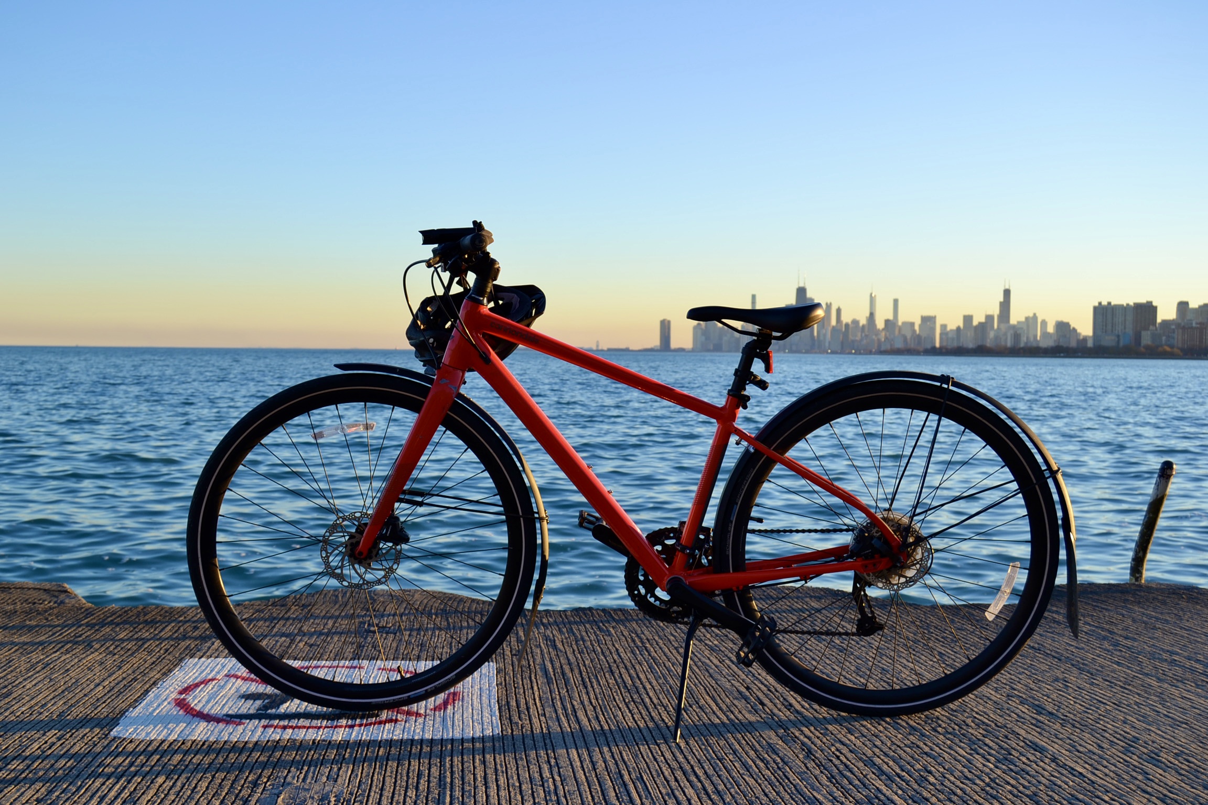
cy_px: 402
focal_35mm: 39
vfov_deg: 34.2
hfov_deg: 49.6
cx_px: 604
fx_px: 1309
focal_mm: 26
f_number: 5.6
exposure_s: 1/125
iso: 100
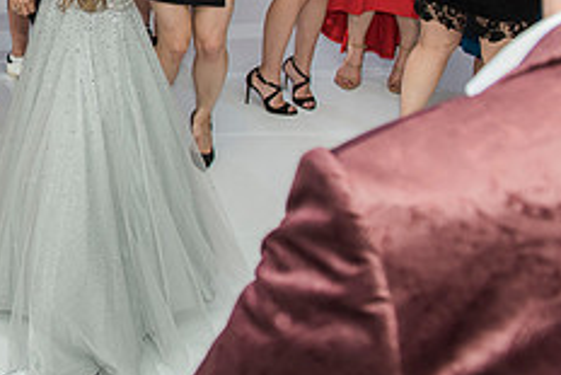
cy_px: -40
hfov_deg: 29.0
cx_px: -109
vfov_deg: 21.5
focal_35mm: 60
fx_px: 936
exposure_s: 1/100
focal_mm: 24
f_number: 3.5
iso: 1000
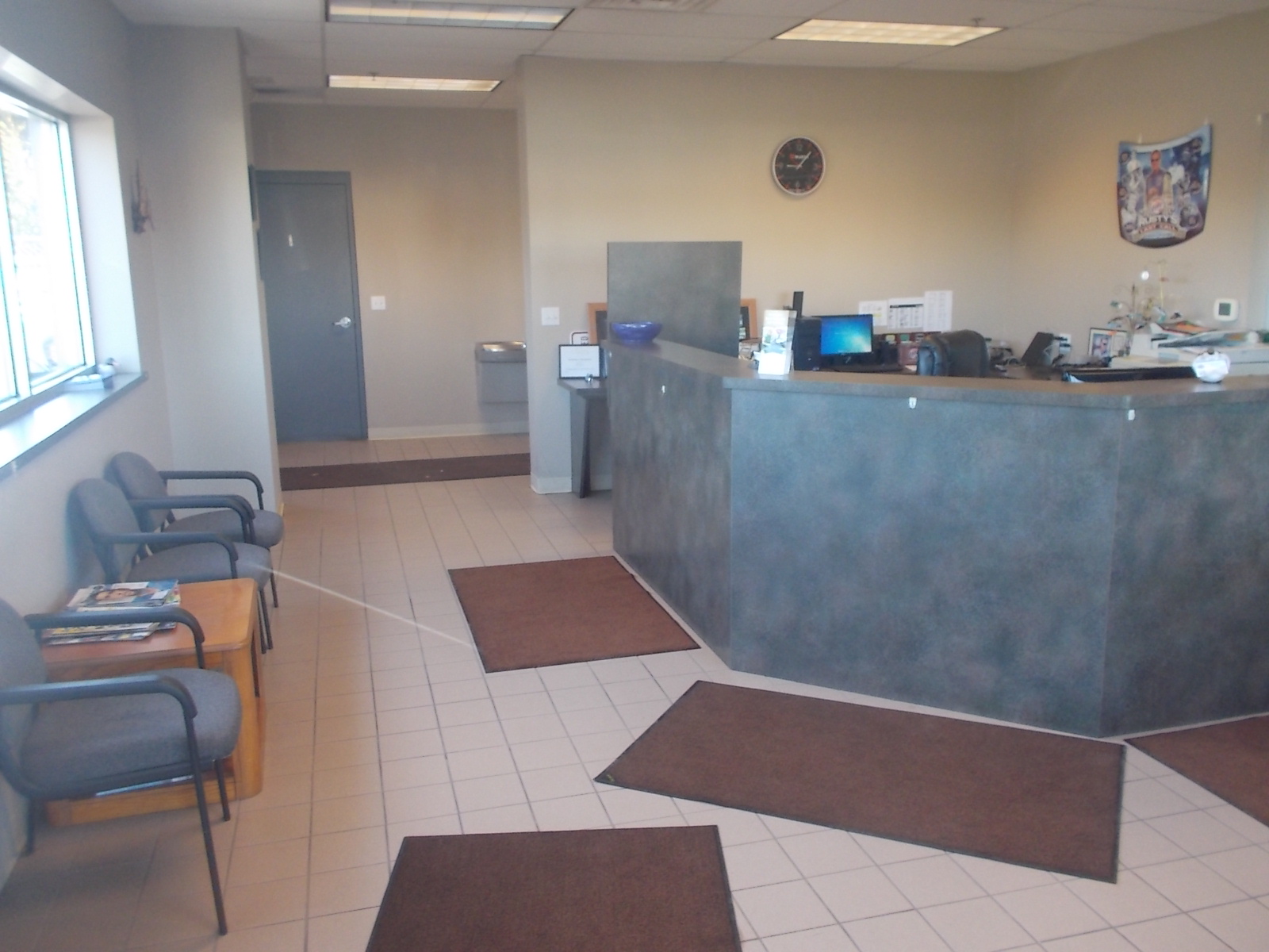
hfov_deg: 61.7
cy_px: 476
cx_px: 634
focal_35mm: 29
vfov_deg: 48.2
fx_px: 1063
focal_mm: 4.1
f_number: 3.3
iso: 125
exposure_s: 1/25
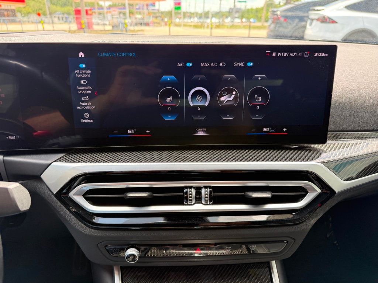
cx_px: 189
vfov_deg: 56.8
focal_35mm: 24
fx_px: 262
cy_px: 142
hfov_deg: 71.6
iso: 100
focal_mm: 6.76
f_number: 1.78
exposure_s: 1/247
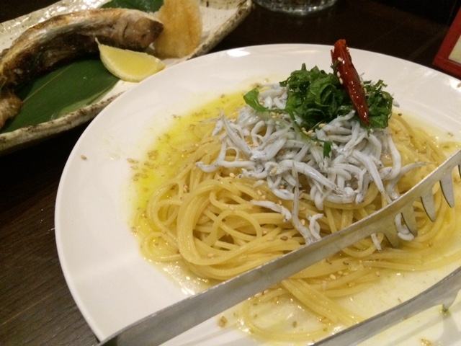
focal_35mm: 29
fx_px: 386
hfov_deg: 61.7
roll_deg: -0.2
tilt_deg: -43.1
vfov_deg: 48.2
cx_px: 230
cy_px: 173
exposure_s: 1/15
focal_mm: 4.15
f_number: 2.2
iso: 320
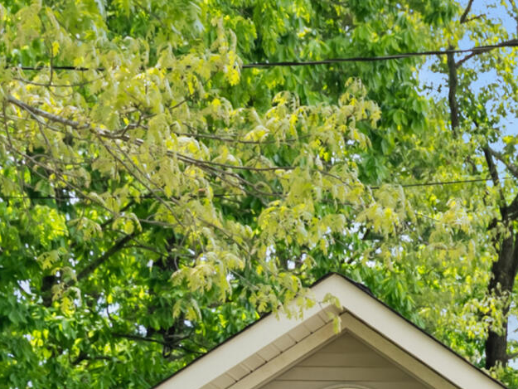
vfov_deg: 9.0
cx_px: 843
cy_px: 652
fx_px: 2377
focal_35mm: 159
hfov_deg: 11.7
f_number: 4
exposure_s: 1/60
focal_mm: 34.4
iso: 125
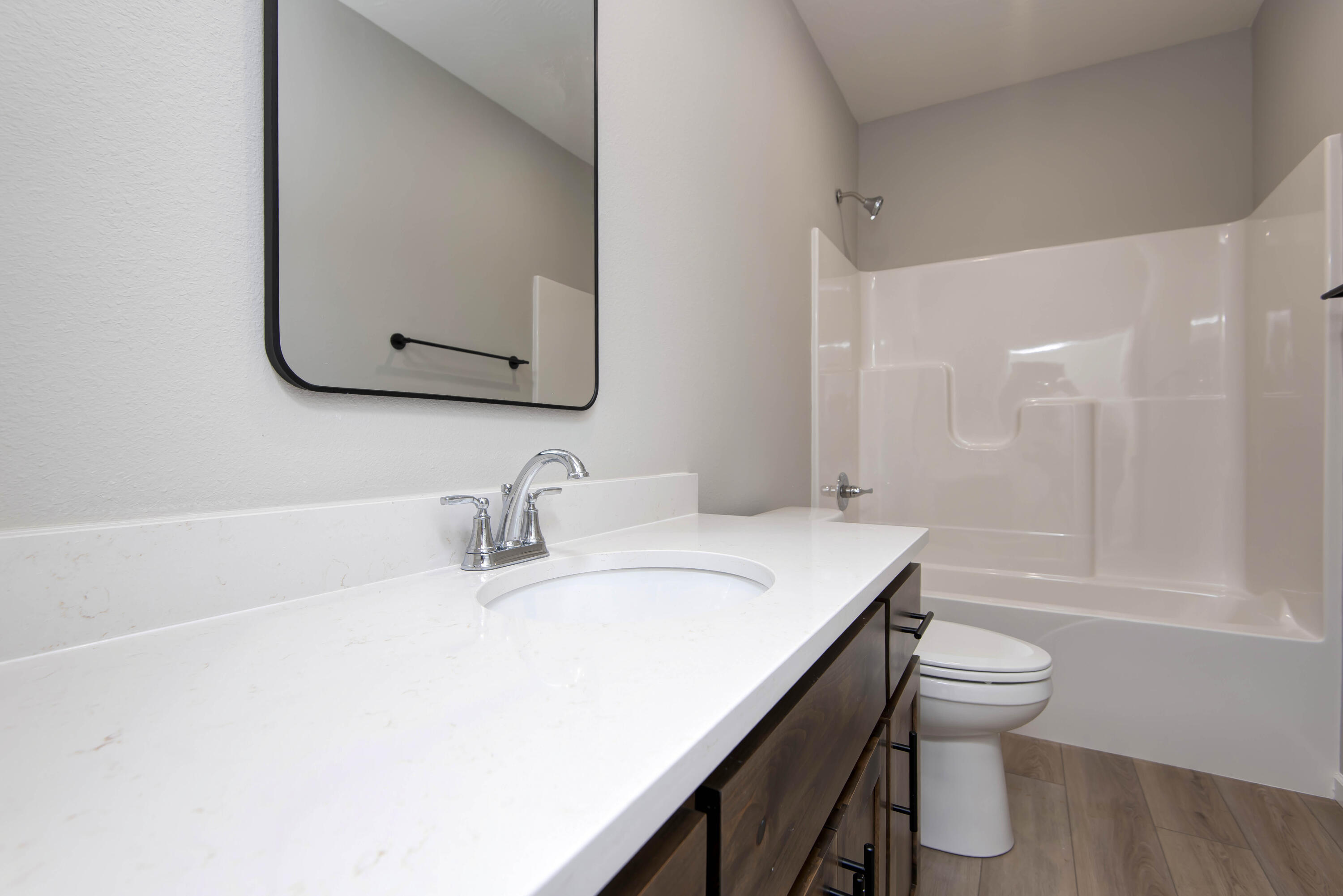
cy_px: 448
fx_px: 597
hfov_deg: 96.7
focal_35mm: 16
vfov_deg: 73.8
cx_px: 672
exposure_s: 1/20
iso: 200
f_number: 6.7
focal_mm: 16
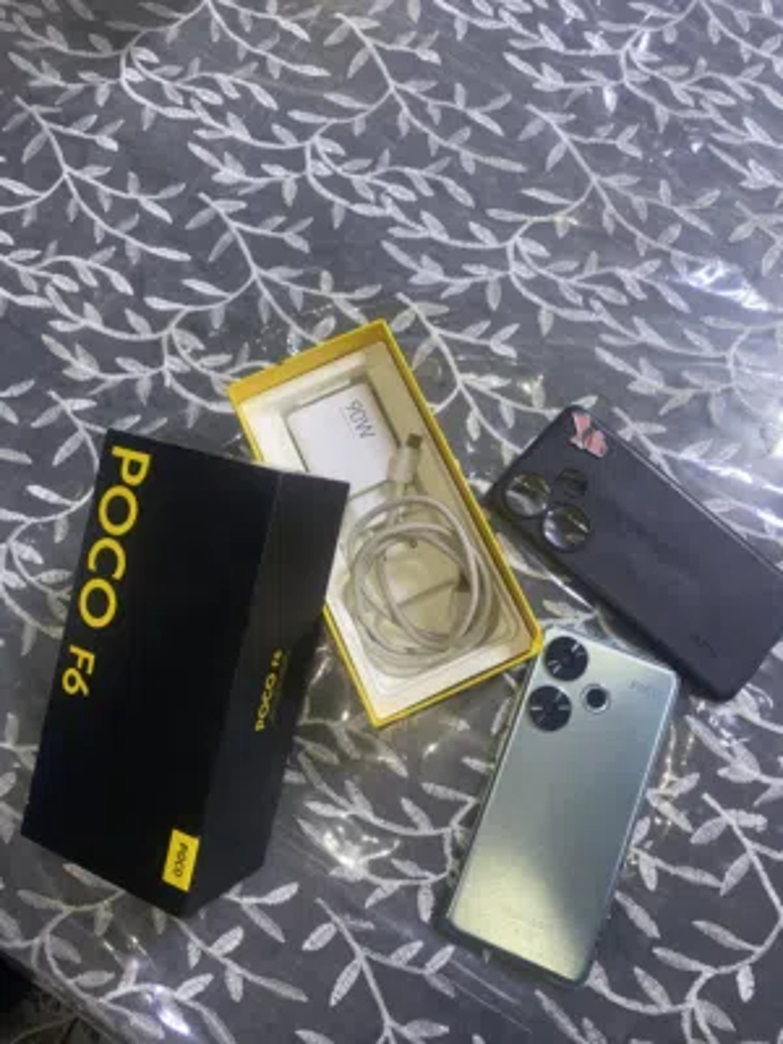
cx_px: 392
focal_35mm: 26
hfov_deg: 53.1
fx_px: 784
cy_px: 522
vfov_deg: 67.3
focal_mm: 4.25
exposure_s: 1/17
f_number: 1.8
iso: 40
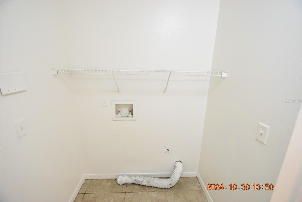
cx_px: 151
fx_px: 126
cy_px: 101
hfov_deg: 100.4
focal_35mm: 15
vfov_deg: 77.3
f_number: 3.5
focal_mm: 10
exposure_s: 1/60
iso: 1100
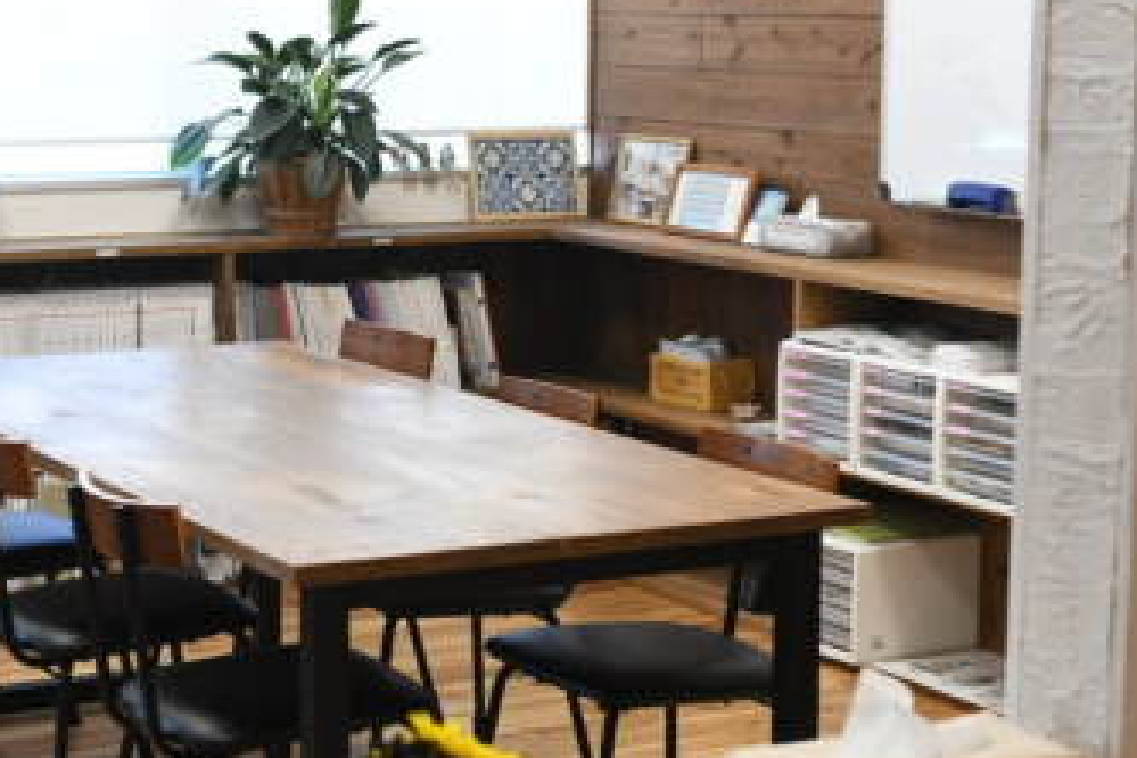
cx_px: 481
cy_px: 437
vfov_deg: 16.8
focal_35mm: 81
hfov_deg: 25.0
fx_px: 2558
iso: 1600
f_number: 4.5
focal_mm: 40
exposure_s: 1/200
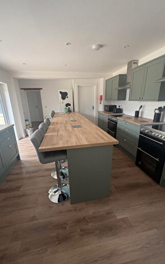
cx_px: 81
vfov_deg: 101.5
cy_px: 132
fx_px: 108
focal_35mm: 15
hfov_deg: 74.8
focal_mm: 2.22
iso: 160
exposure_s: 1/121
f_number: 2.2
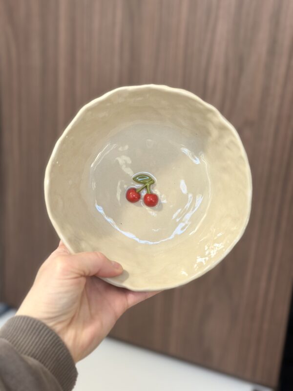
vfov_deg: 39.7
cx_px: 146
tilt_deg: -18.8
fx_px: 542
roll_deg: -5.1
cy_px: 196
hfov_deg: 30.3
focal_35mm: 48
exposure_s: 1/100
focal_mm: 6.86
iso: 100
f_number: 1.78
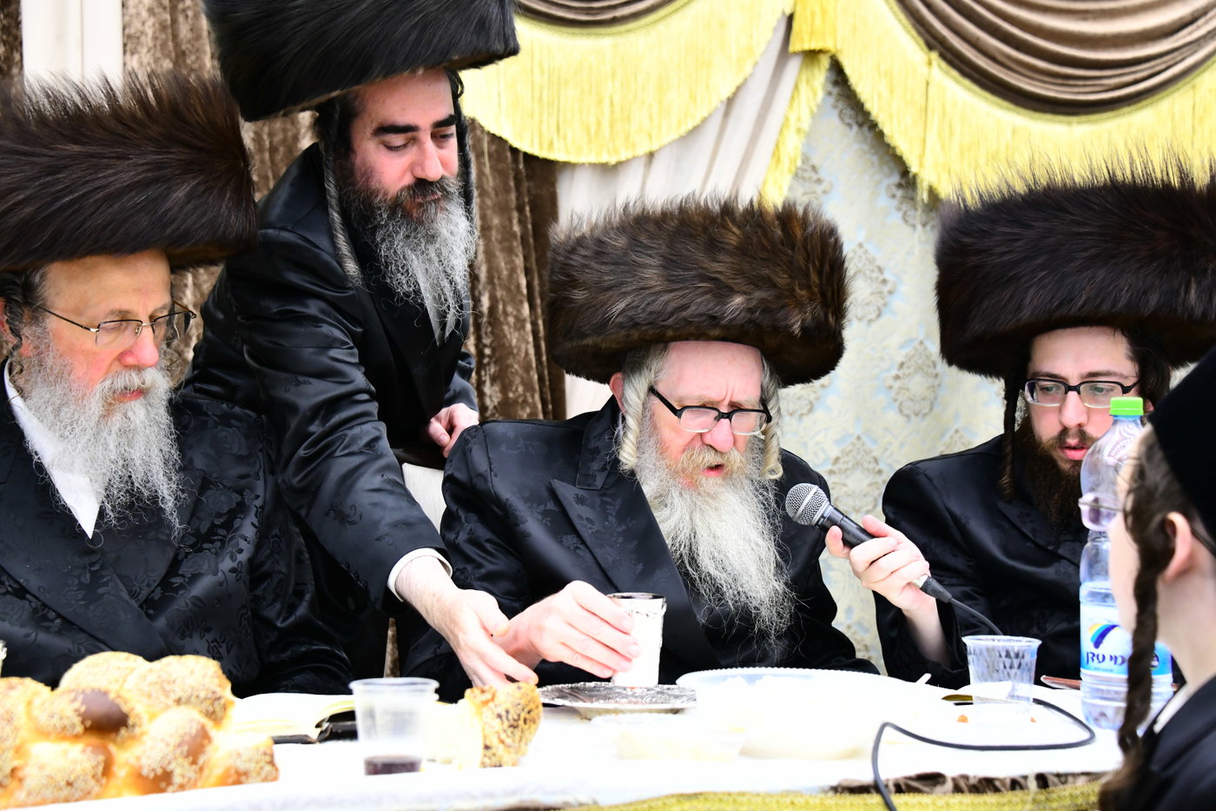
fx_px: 2094
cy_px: 406
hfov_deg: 32.4
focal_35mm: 62
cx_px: 608
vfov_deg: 21.9
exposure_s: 1/125
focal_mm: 62
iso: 2500
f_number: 5.6
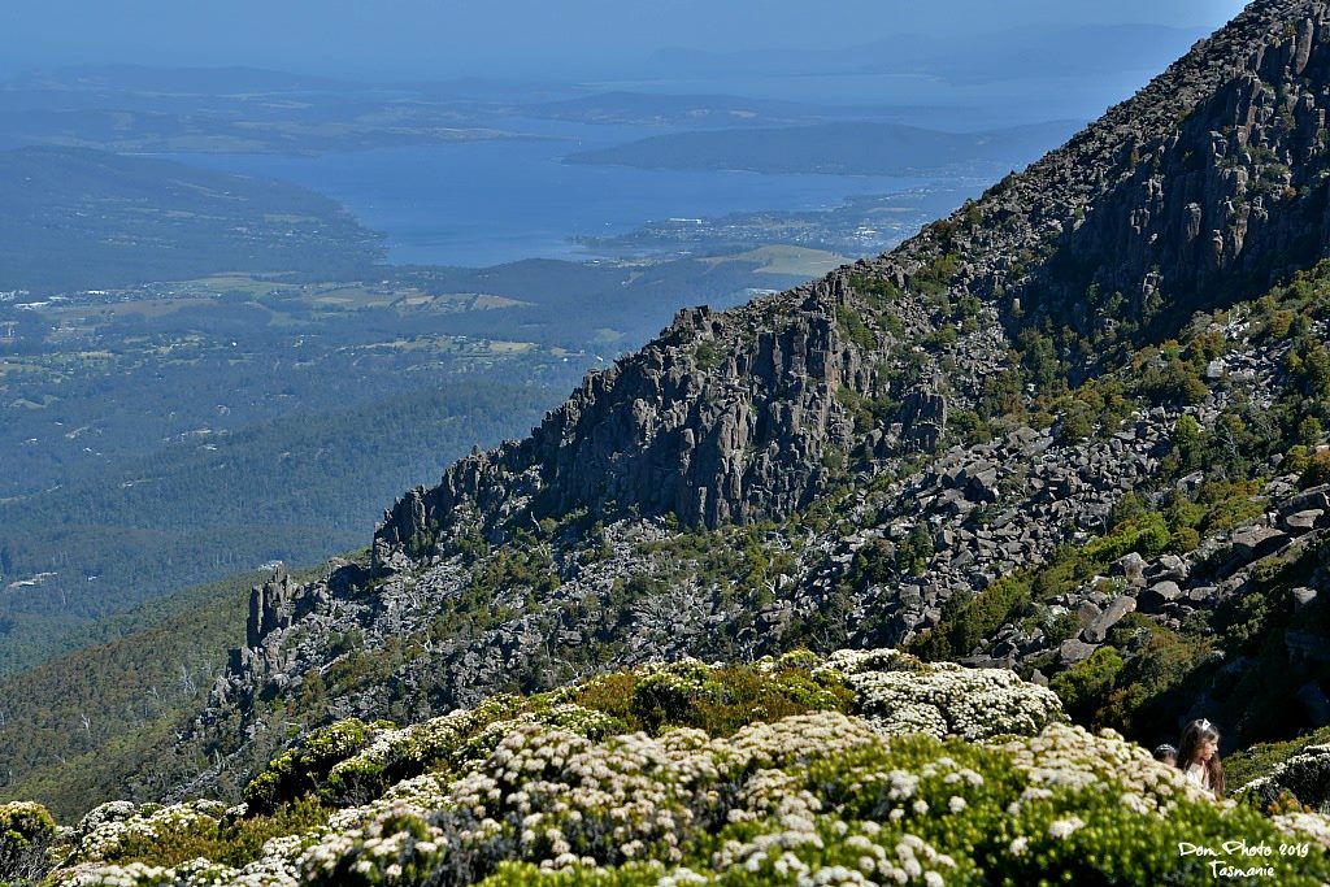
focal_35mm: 75
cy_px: 444
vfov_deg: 18.2
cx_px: 665
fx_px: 2771
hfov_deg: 27.0
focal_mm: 50
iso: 160
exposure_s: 1/350
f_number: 11
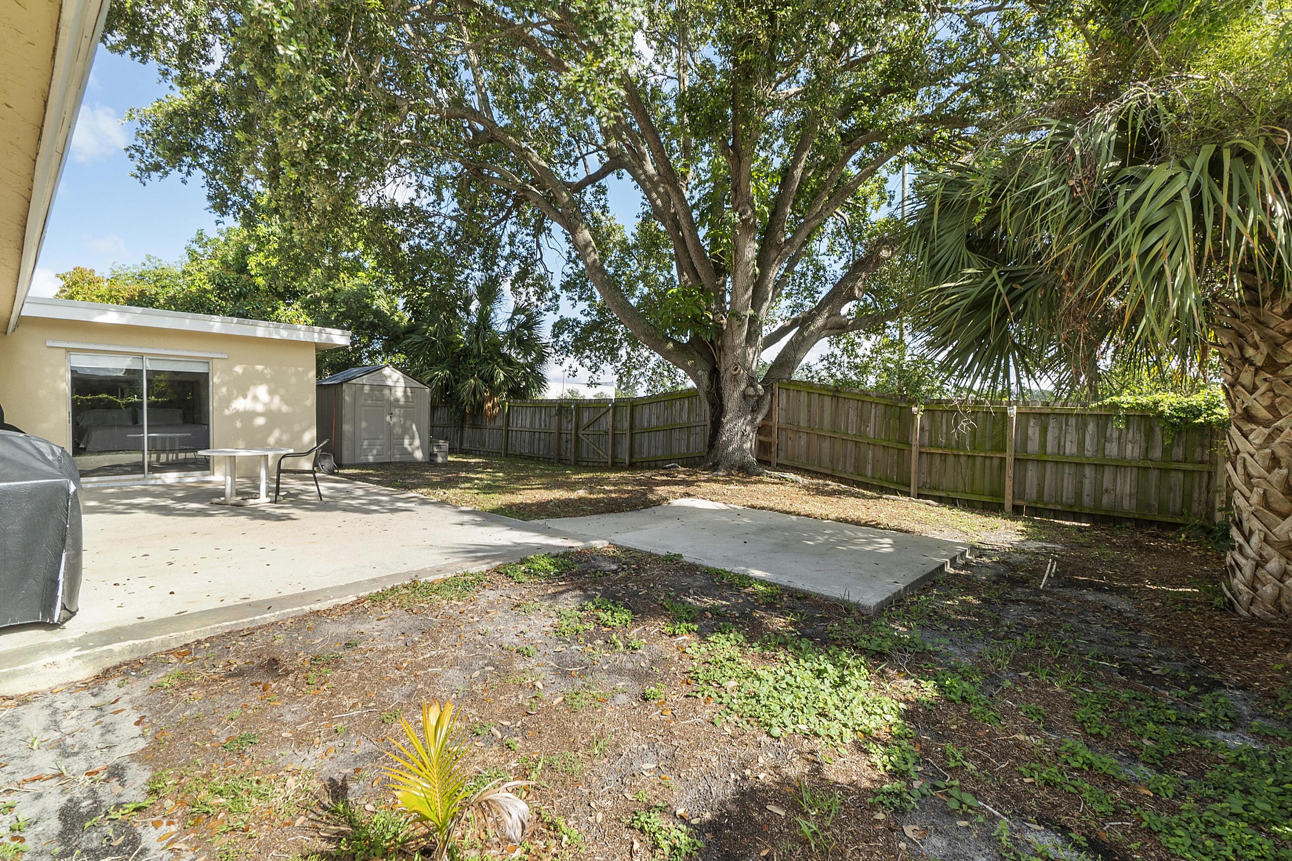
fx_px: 538
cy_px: 430
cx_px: 646
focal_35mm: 15
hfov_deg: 100.4
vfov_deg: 77.3
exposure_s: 1/60
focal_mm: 10
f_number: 11
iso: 100
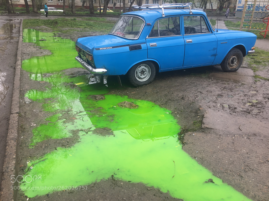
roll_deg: -1.4
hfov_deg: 61.7
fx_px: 225
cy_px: 100
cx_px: 134
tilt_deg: -21.5
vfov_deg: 48.2
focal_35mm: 29
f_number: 2.2
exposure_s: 1/260
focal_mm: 4.15
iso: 25
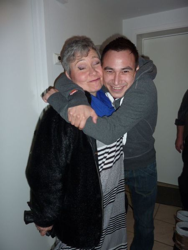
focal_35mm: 25
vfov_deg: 69.4
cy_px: 125
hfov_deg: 54.9
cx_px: 94
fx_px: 181
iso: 100
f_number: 3.3
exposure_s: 1/125
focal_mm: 4.1
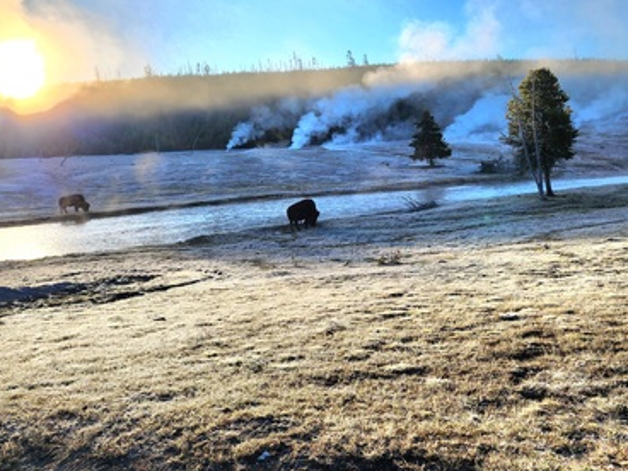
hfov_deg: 52.4
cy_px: 160
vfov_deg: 40.2
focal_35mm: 35
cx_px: 266
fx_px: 635
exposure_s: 1/909
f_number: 1.8
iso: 12
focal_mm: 6.4
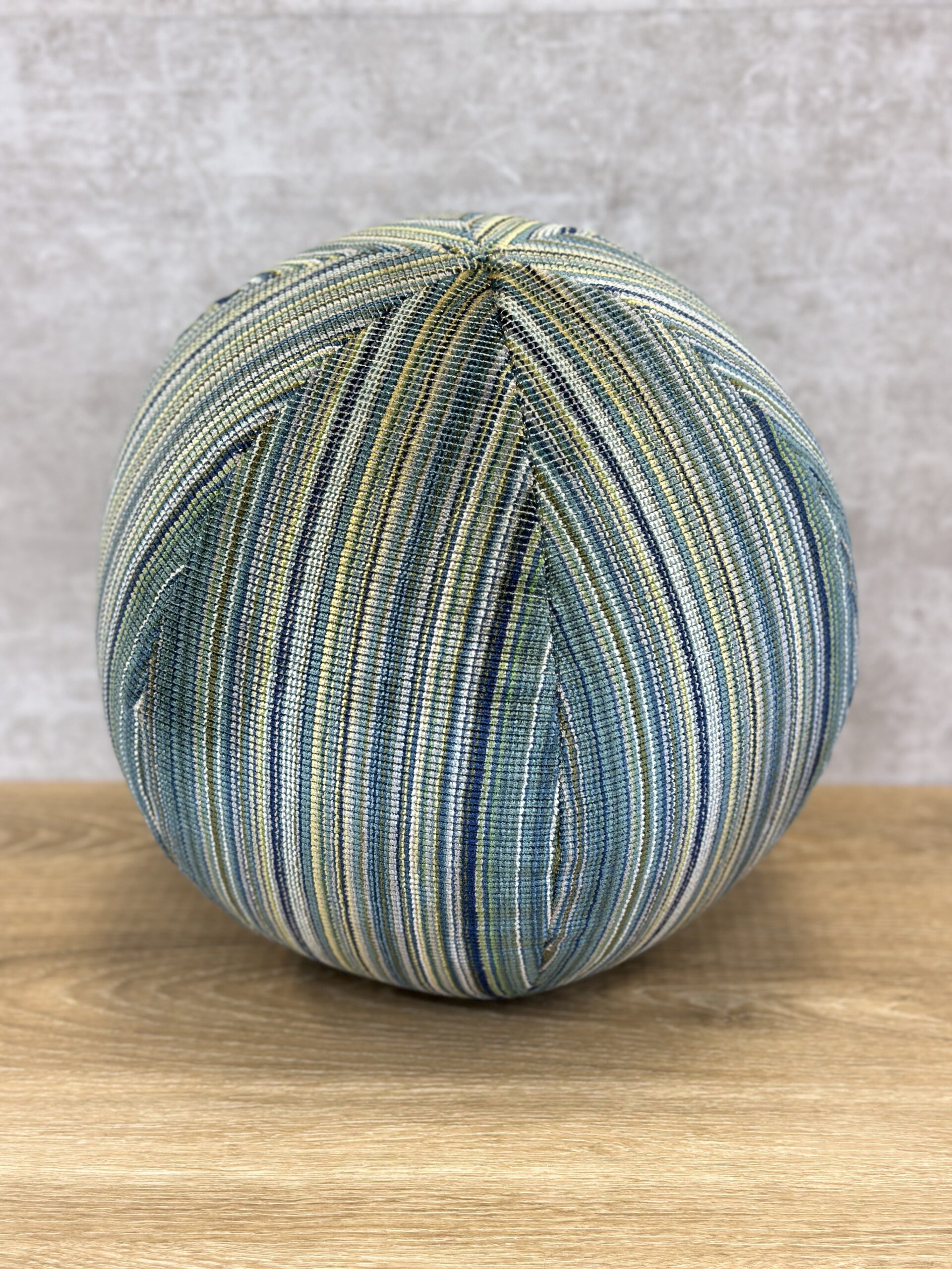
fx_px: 1760
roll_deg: +1.1
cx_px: 476
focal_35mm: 48
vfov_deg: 39.7
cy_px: 634
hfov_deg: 30.3
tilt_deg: -17.7
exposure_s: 1/129
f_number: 1.78
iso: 80
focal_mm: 6.86
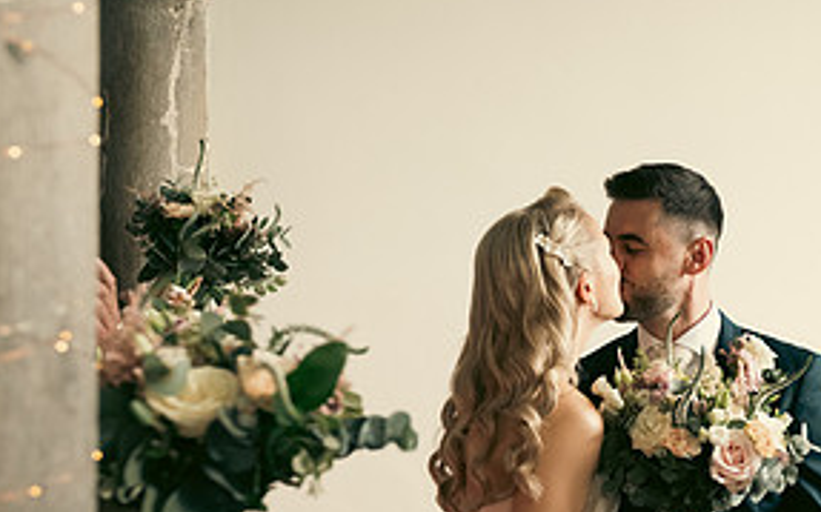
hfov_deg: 20.7
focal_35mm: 99
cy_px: 373
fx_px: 2214
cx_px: 678
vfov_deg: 13.2
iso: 800
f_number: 3.5
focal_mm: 48
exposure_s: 1/160
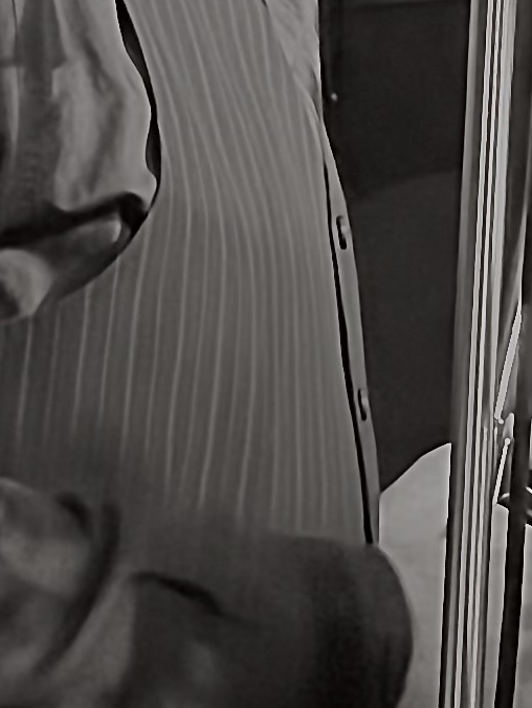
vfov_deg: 22.7
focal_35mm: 85
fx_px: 1741
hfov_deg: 17.3
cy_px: 157
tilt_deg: +9.3
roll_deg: -3.6
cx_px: 379
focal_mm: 6.76
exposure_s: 1/20
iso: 2000
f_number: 1.78
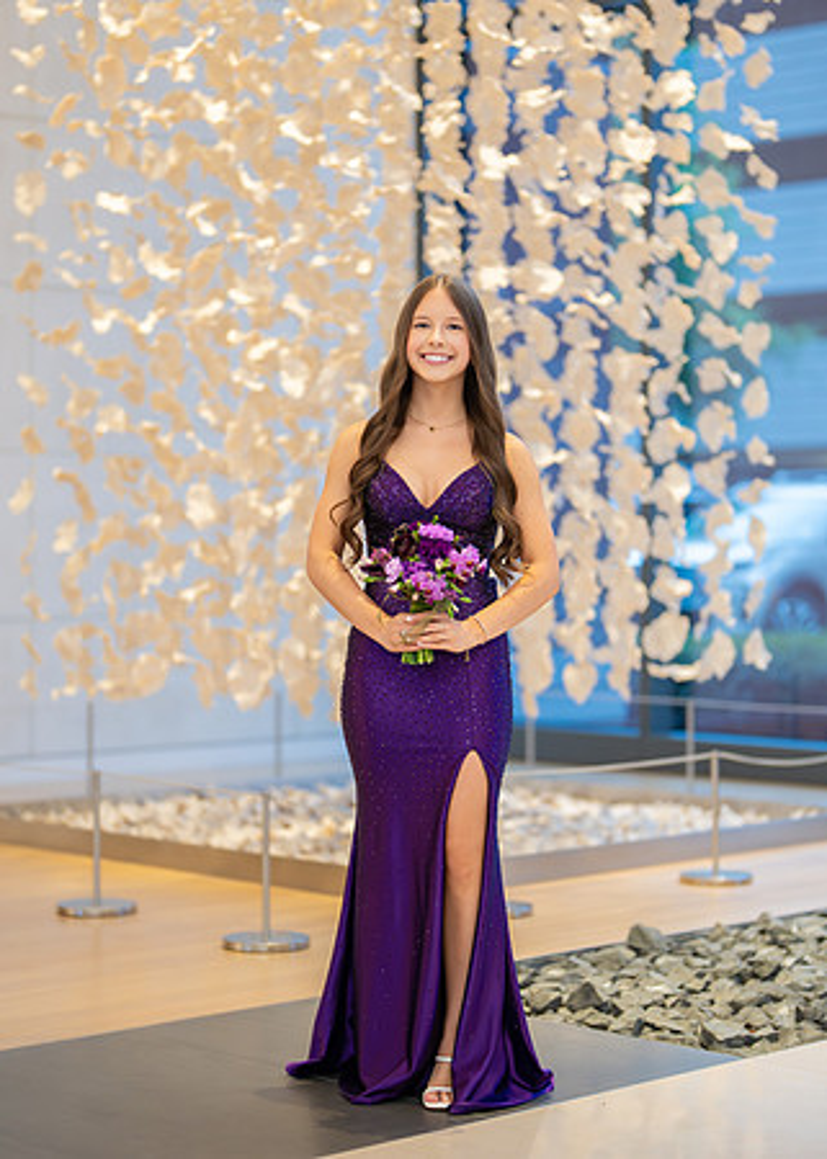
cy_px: 617
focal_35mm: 79
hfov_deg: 18.0
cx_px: 428
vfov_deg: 25.0
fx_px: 2614
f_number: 1.2
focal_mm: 50
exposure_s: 1/800
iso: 800
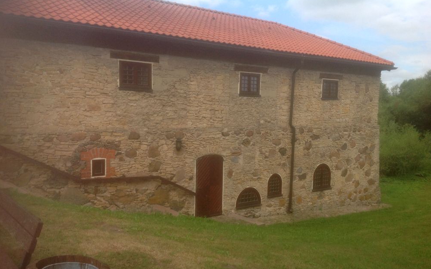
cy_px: 152
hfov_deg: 51.5
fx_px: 446
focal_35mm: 38
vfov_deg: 33.5
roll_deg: +0.1
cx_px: 220
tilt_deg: -5.8
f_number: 2.4
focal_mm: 4.28
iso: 50
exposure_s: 1/1080
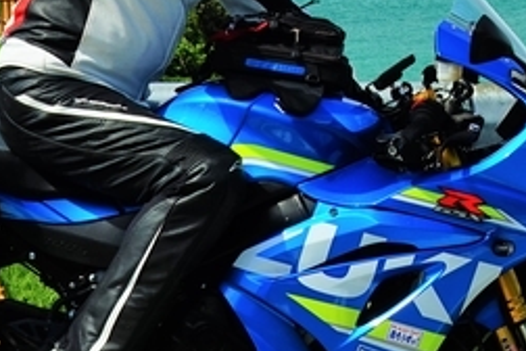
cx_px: 378
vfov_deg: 10.8
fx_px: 1855
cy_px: 69
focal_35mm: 127
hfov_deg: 16.1
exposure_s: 1/80
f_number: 10
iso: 100
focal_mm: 40
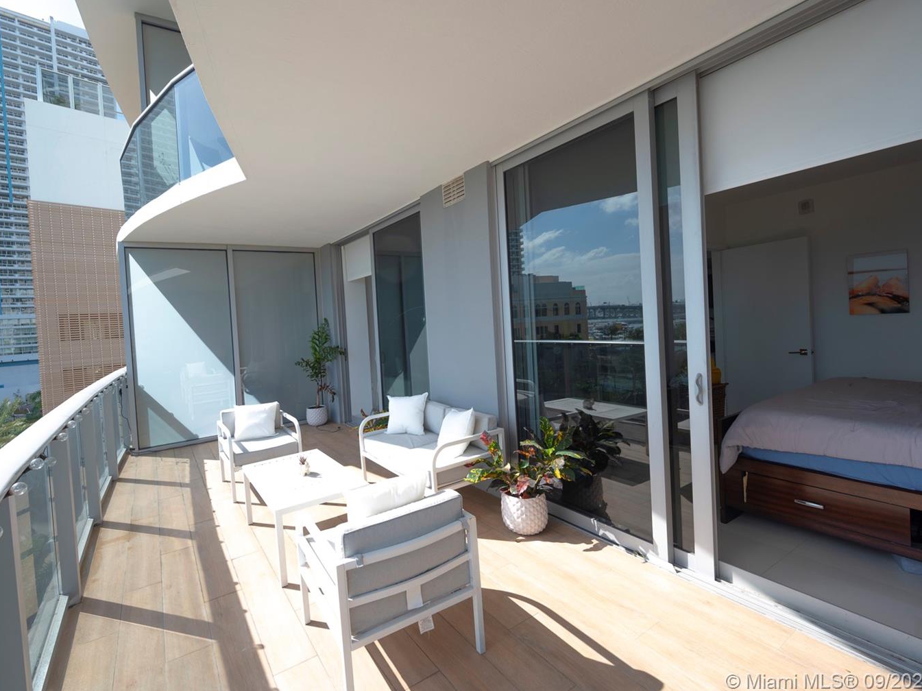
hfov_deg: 94.0
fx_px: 426
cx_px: 399
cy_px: 331
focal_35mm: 16
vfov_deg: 78.0
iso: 100
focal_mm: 14
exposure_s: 1/320
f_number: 7.1
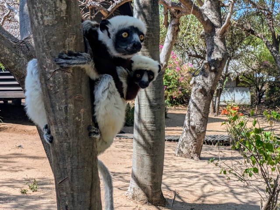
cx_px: 140
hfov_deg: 37.5
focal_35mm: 51
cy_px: 105
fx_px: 413
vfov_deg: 28.6
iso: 42
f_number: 1.89
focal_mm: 5.43
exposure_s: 1/1247
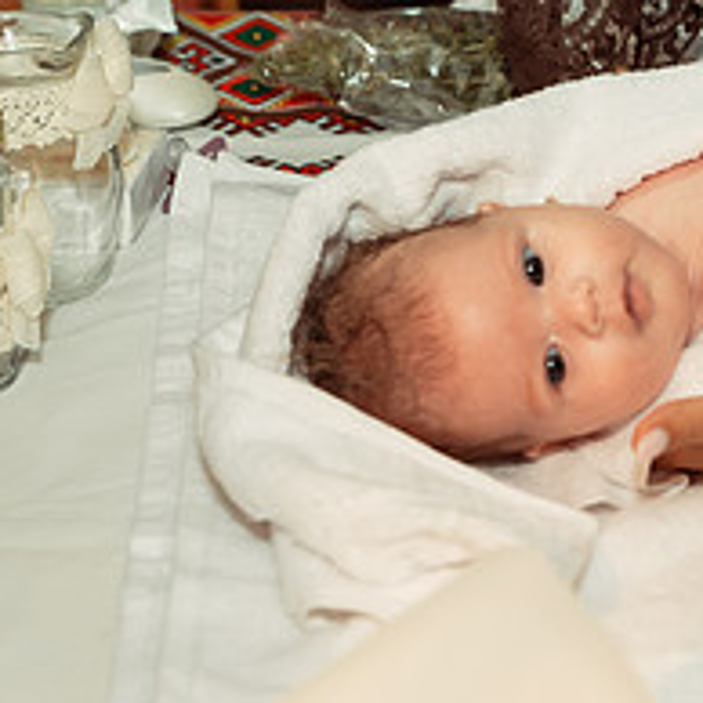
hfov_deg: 14.2
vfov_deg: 14.3
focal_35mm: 122
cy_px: 294
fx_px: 2803
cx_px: 634
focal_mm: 48
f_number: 3.5
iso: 2500
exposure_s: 1/250
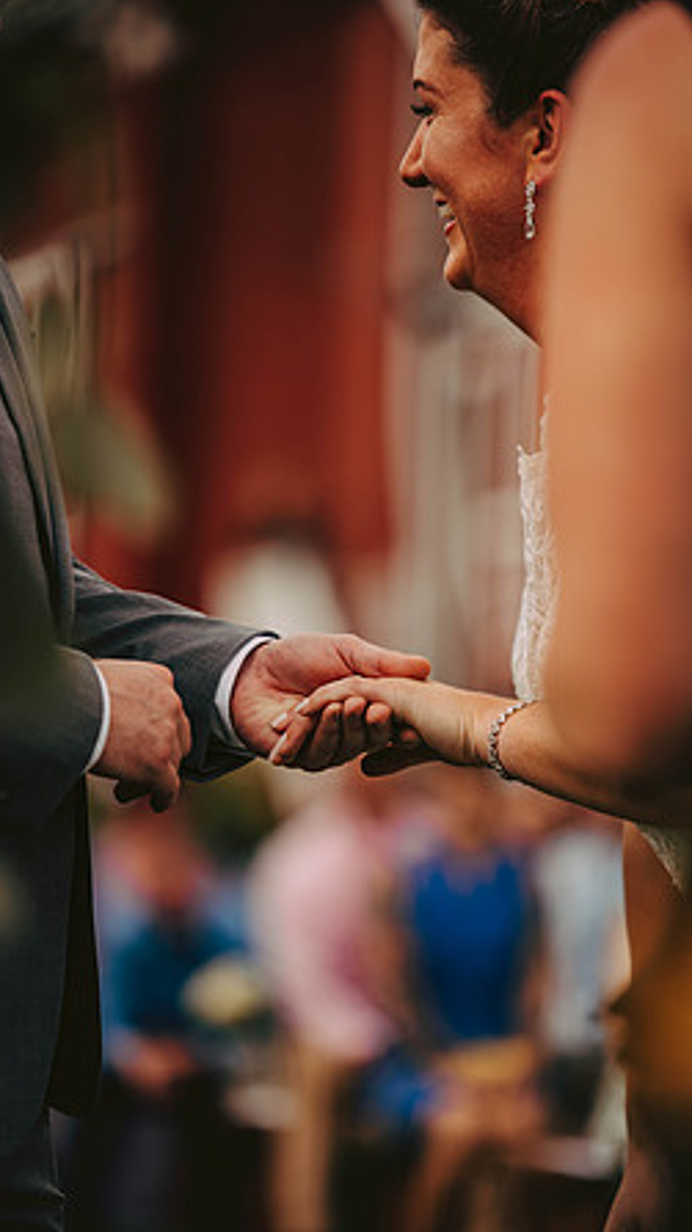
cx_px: 361
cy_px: 617
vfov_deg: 10.2
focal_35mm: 211
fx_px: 6892
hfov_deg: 5.7
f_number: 2.8
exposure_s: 1/1600
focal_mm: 200
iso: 200
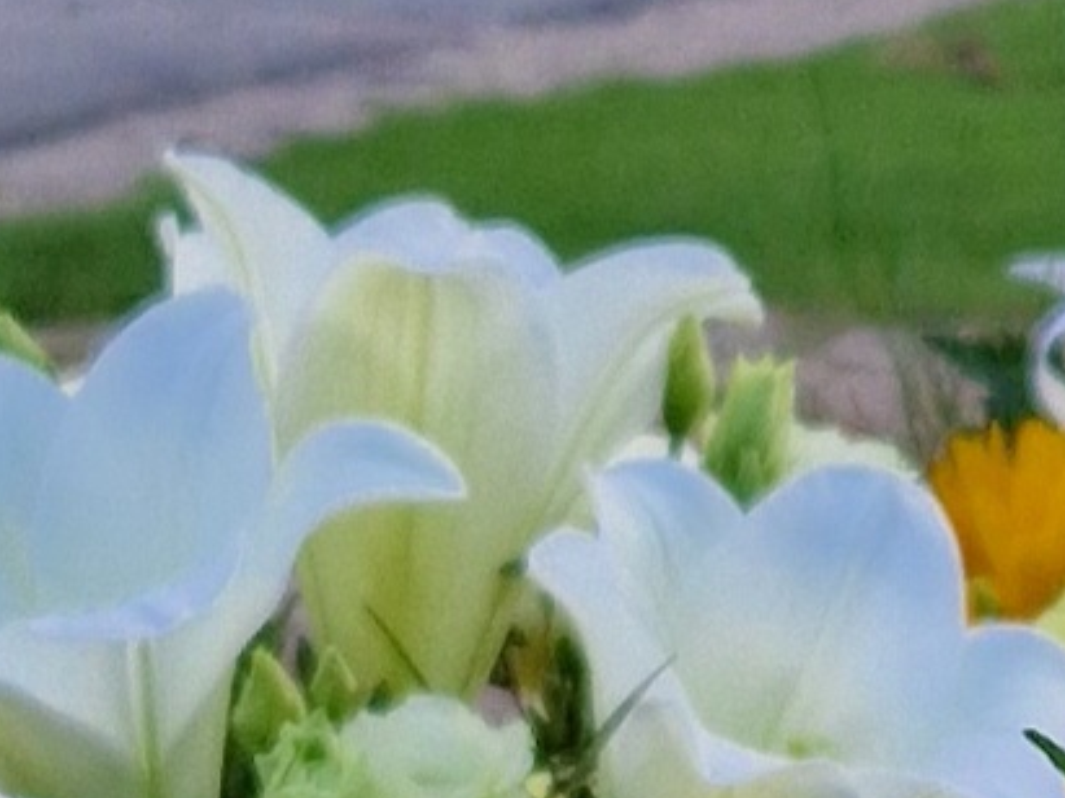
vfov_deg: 8.8
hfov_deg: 11.7
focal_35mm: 168
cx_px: 907
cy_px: 598
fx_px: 5167
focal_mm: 5.4
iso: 50
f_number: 1.8
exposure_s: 1/455
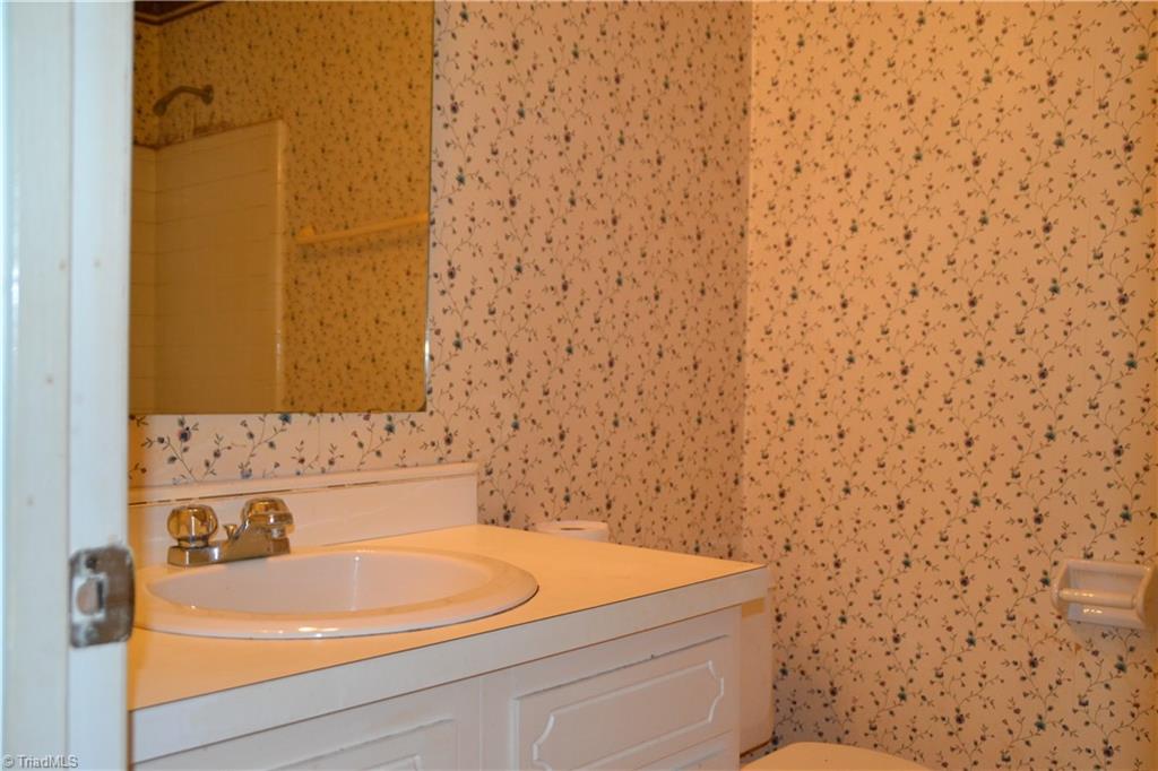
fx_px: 1206
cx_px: 579
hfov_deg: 51.3
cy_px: 386
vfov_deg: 35.5
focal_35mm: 38
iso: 1000
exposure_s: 1/60
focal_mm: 25
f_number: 3.8
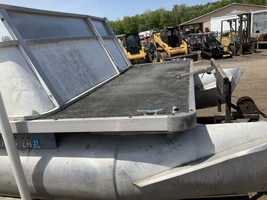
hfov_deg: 61.7
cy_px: 100
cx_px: 134
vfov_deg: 48.2
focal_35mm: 29
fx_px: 224
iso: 25
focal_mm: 3
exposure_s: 1/2320
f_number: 1.8
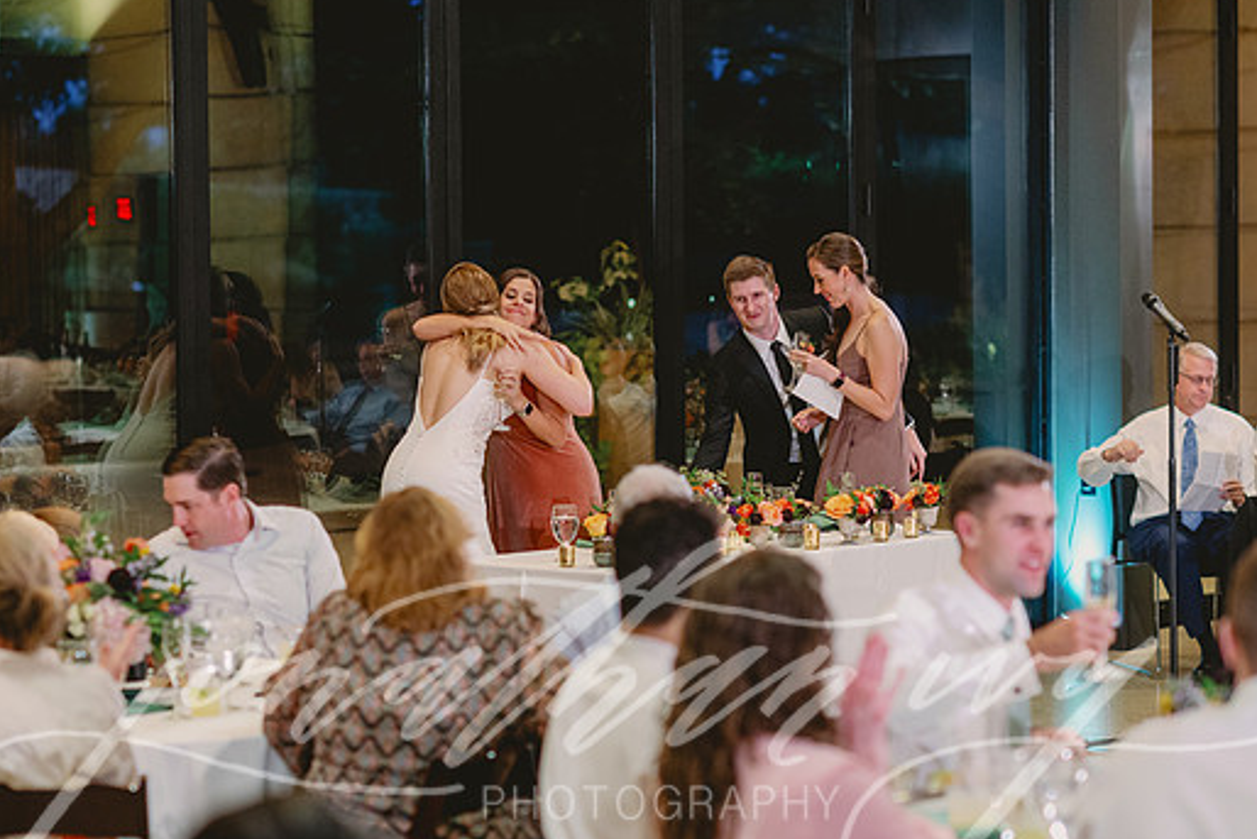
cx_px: 604
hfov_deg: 21.2
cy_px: 397
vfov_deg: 14.3
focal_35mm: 96
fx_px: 3353
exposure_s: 1/160
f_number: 2.2
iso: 2000
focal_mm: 85
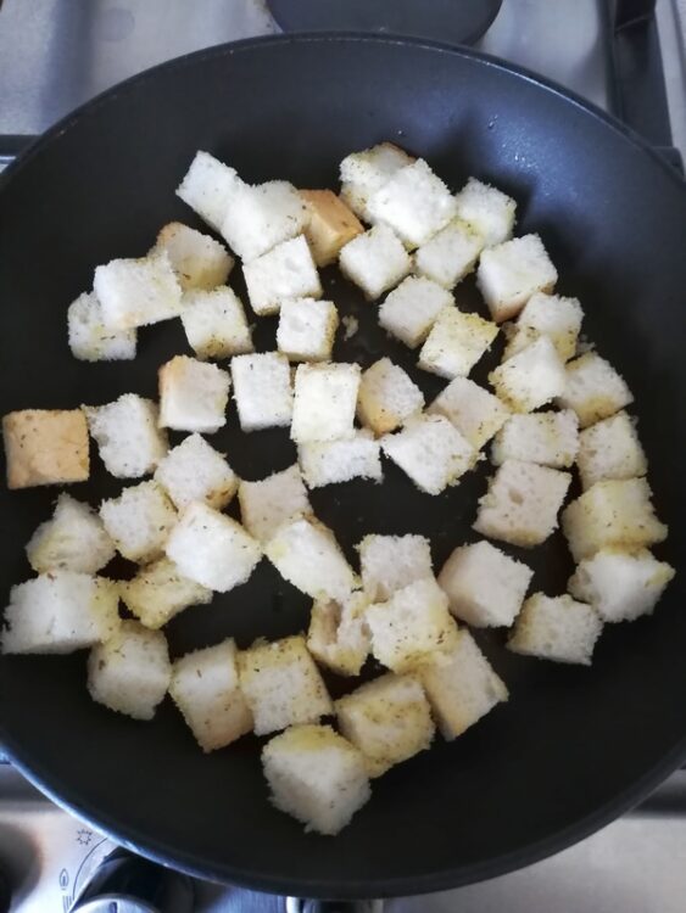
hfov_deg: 53.1
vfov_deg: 67.3
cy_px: 456
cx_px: 343
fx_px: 687
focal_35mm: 26
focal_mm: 3.81
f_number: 2.2
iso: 400
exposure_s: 1/25
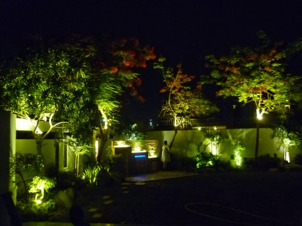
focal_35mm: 31
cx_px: 151
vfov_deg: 45.4
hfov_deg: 58.4
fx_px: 270
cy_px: 113
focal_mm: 5.5
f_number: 2.8
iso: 800
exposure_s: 1/8
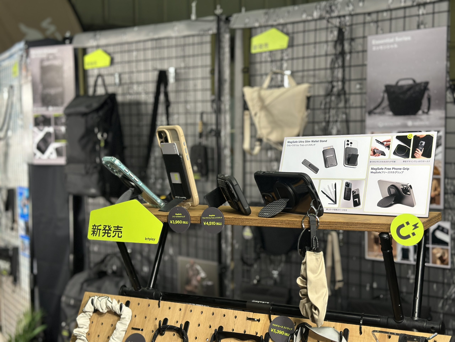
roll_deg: +1.0
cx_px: 228
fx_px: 631
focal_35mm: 48
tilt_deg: -1.7
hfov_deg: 39.7
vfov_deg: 30.3
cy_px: 171
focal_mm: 6.86
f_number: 1.78
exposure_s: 1/100
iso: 125
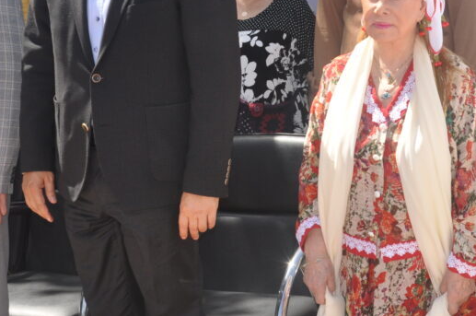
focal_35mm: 104
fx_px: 1373
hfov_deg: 19.5
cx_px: 361
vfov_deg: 13.1
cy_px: 56
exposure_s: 1/200
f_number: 10
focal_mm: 28
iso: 250
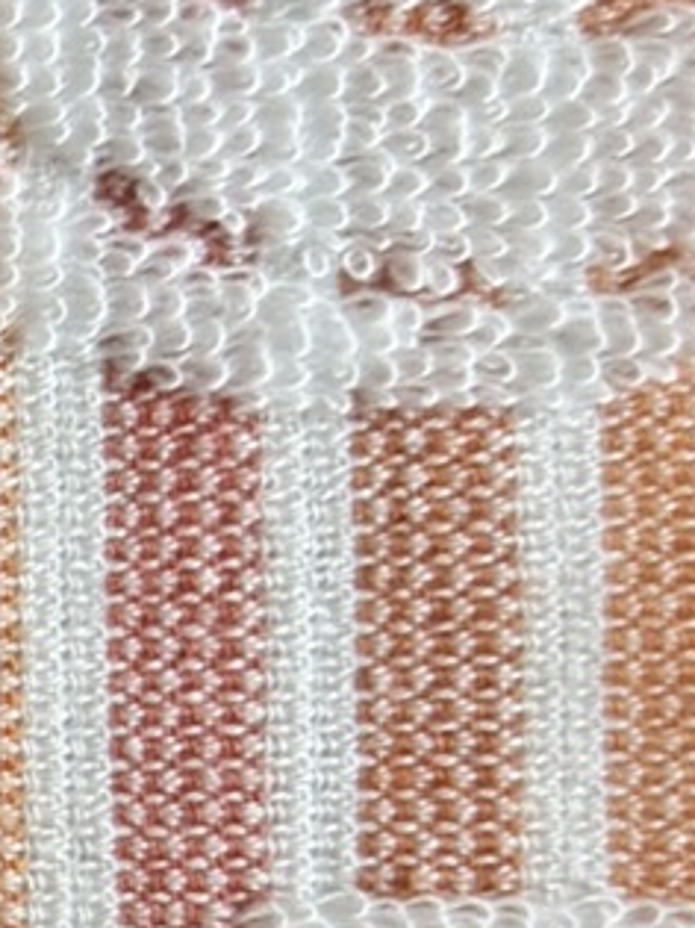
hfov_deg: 8.2
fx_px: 4179
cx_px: -1313
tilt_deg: -88.2
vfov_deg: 12.5
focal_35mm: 156
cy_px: 984
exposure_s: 1/64
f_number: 1.78
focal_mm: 6.76
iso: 200
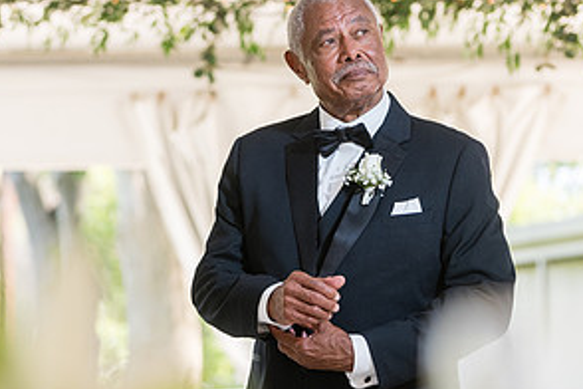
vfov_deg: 6.0
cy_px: 209
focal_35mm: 229
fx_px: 3708
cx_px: 155
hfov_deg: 9.0
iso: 400
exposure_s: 1/250
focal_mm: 116
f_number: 4
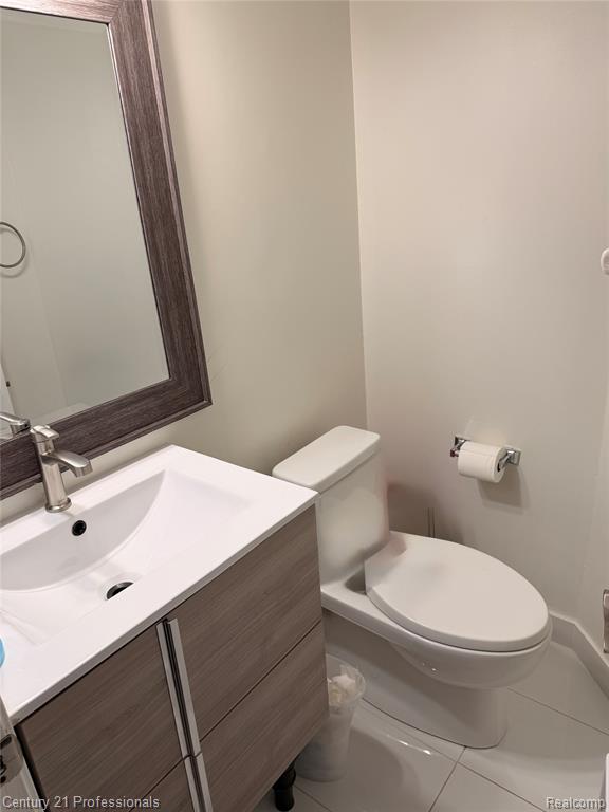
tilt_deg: -21.7
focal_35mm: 24
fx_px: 563
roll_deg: +4.8
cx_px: 304
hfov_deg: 56.8
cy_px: 406
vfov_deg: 71.6
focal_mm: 6.76
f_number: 1.78
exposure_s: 1/244
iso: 64
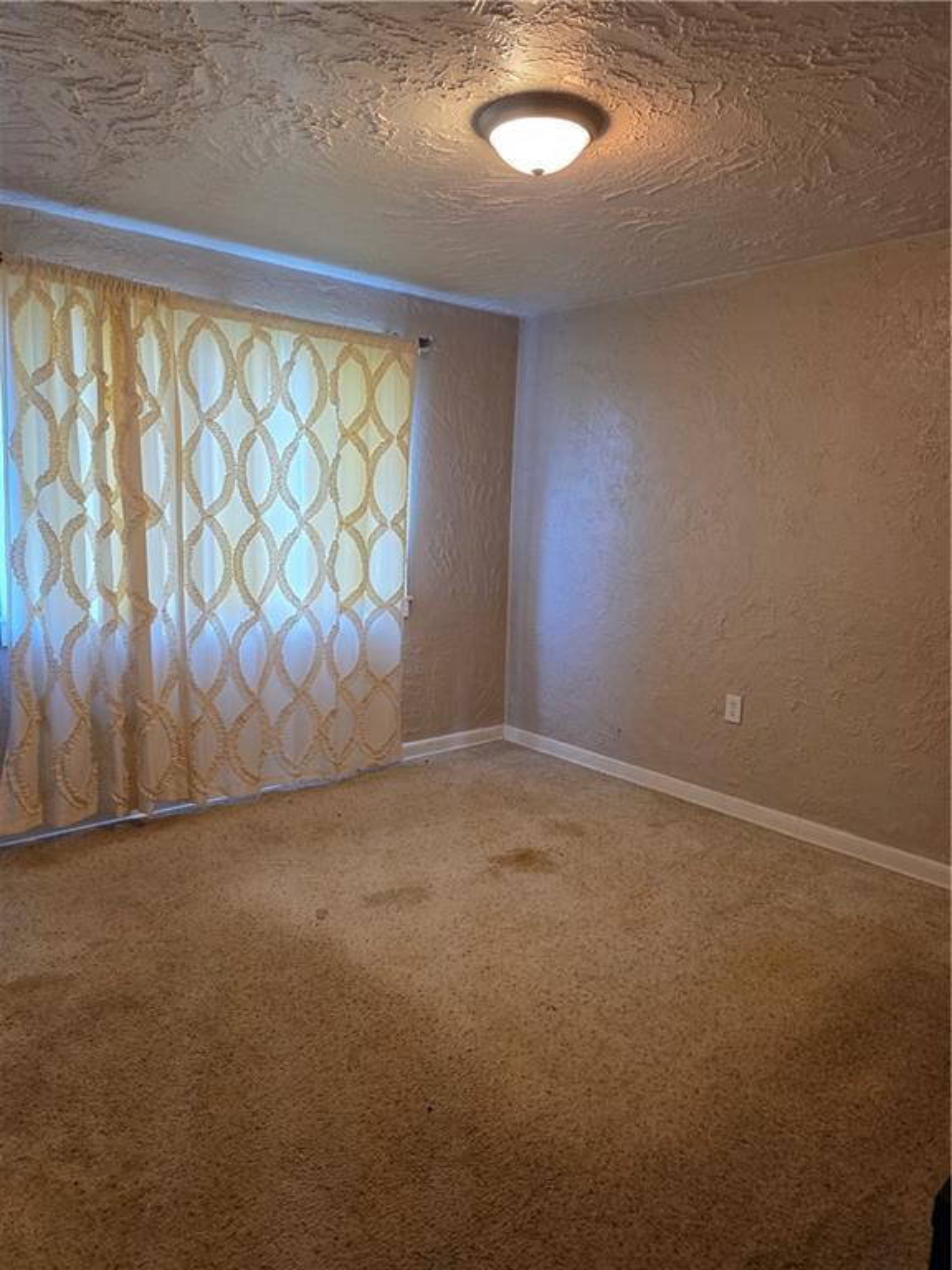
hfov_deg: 58.9
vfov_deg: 73.9
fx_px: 843
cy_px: 635
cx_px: 476
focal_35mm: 23
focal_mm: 6.3
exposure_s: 1/120
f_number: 1.7
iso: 320
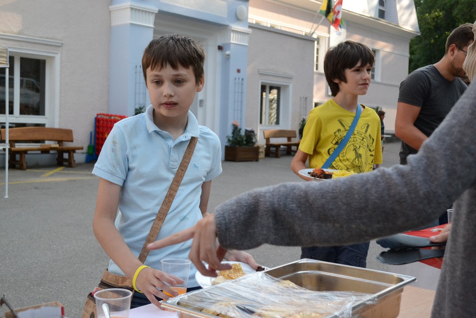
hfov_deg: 43.6
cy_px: 159
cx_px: 238
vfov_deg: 29.9
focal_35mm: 45
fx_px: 595
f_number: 5.6
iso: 1600
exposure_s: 1/2000
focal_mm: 30
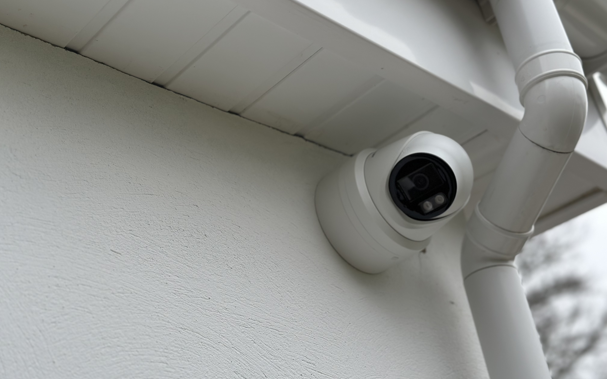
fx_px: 844
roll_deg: +10.7
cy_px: 212
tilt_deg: +27.5
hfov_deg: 39.6
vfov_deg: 25.3
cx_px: 304
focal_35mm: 51
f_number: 1.78
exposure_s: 1/430
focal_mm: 6.86
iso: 80
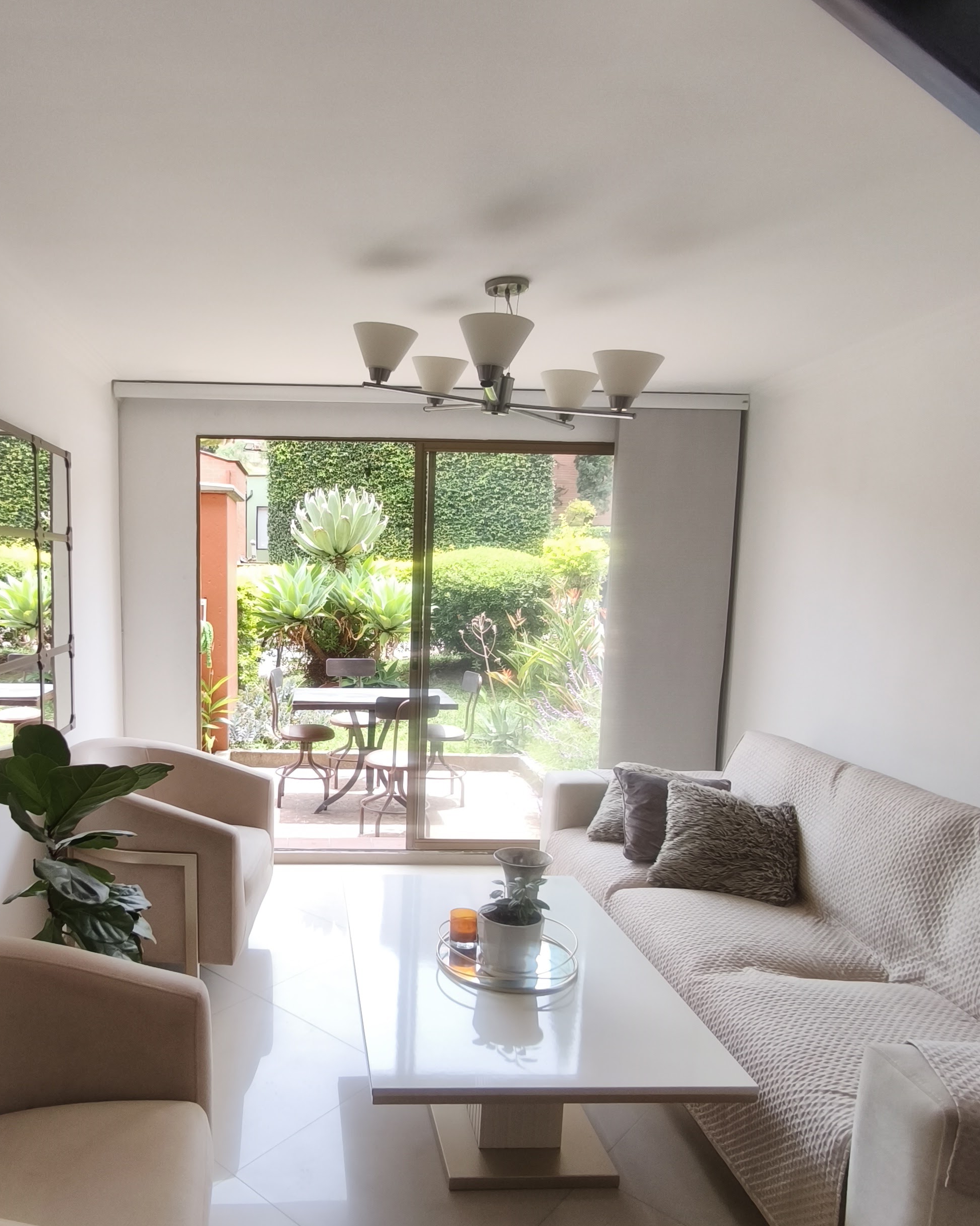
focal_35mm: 24
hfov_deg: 57.6
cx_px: 336
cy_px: 671
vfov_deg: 70.1
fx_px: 870
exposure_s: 1/120
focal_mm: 1.91
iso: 64
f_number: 2.2
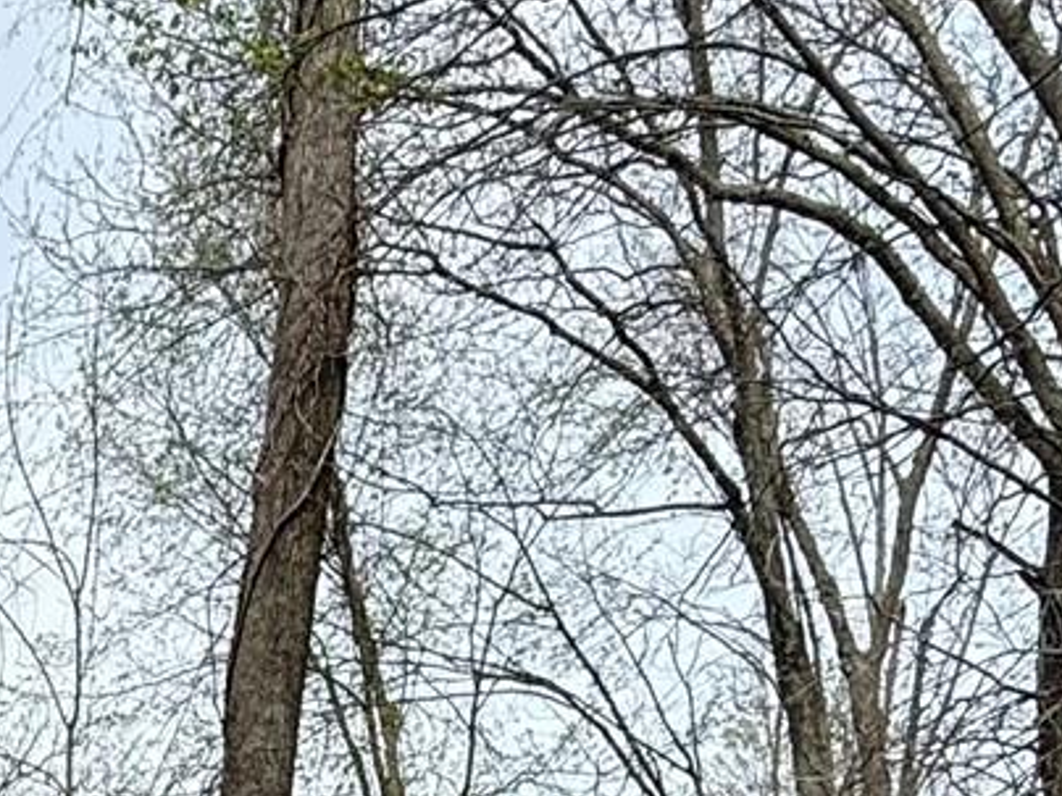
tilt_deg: -10.8
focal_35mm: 71
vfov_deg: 15.4
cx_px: -350
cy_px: 1710
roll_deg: -0.6
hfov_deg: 23.8
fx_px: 2178
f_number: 2.2
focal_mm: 2.22
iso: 50
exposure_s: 1/1211
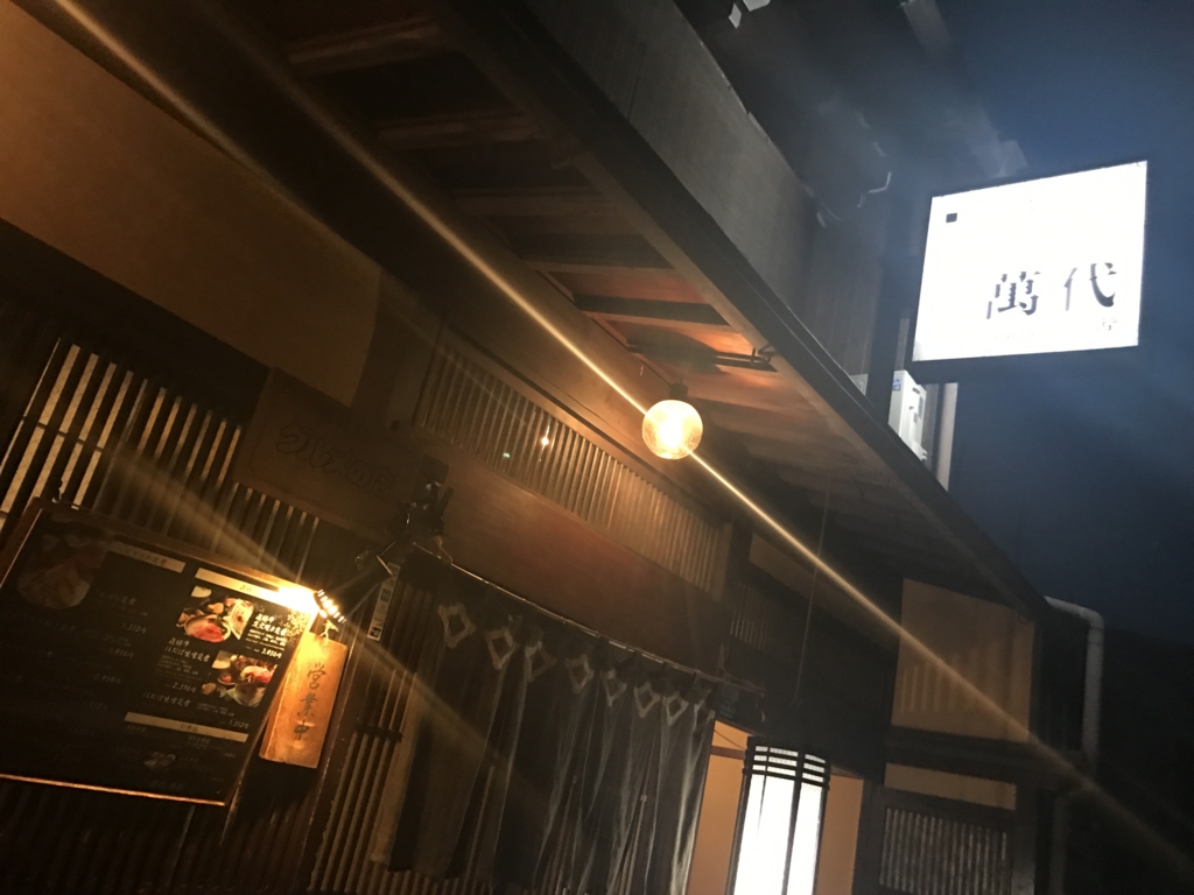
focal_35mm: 28
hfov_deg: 63.4
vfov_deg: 49.7
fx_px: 966
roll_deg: -12.6
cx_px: 597
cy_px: 448
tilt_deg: +19.4
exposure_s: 1/15
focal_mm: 3.99
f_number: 1.8
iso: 100
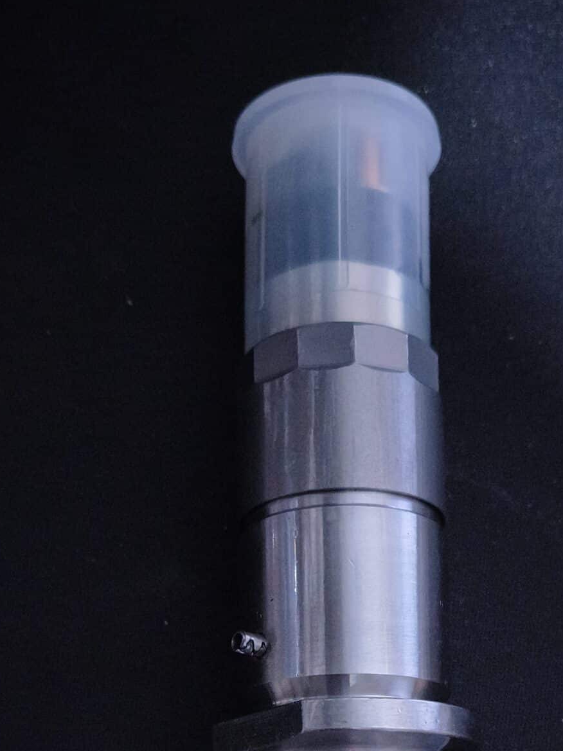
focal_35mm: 57
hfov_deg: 25.6
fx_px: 1236
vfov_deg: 30.7
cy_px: 796
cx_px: 309
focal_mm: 4.81
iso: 2420
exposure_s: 1/50
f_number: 1.8
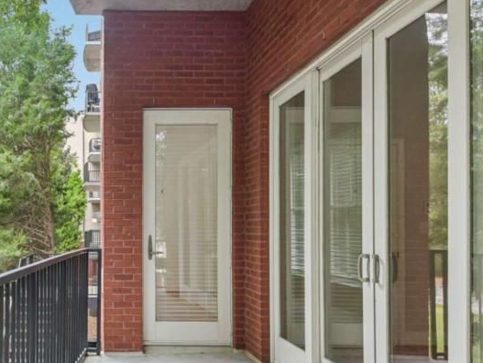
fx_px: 489
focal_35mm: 35
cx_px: 86
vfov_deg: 40.2
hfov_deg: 49.1
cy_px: 244
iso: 400
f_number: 8
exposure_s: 1/40
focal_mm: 16
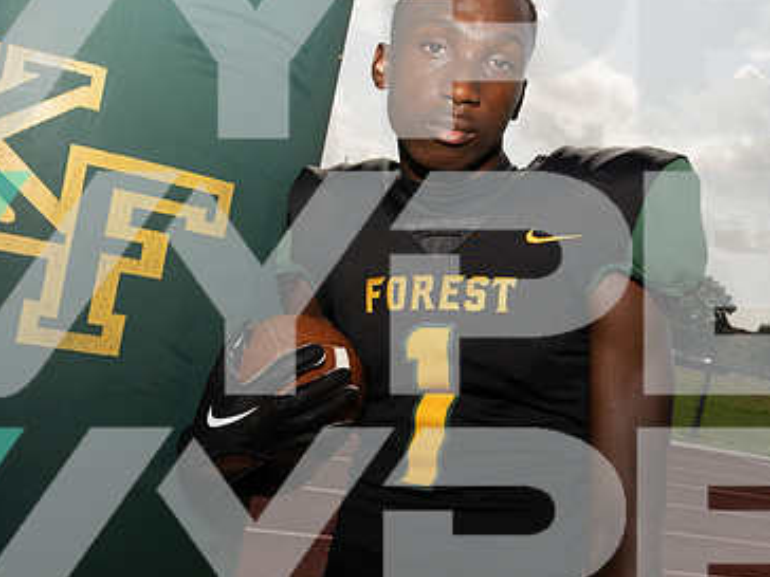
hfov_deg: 38.9
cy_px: 284
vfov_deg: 29.7
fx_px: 1090
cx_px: 349
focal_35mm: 49
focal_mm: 32
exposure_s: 1/250
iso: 100
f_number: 11
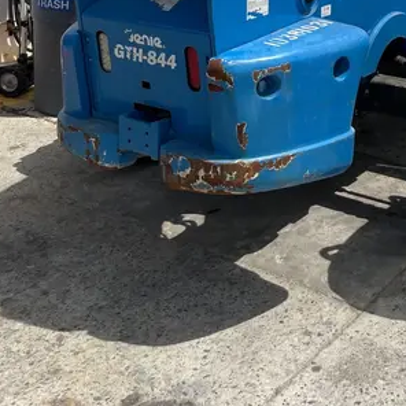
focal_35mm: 57
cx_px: 373
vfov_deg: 26.7
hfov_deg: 28.7
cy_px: -77
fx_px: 756
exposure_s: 1/6897
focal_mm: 4.2
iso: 50
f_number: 1.6
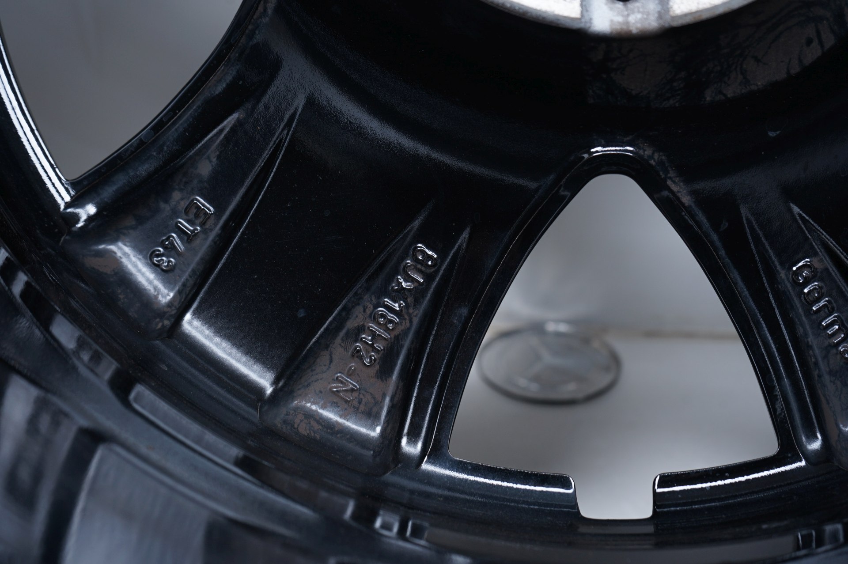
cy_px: 282
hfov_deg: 41.9
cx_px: 424
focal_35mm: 47
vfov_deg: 28.6
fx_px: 1106
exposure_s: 1/100
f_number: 7.1
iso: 250
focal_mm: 47
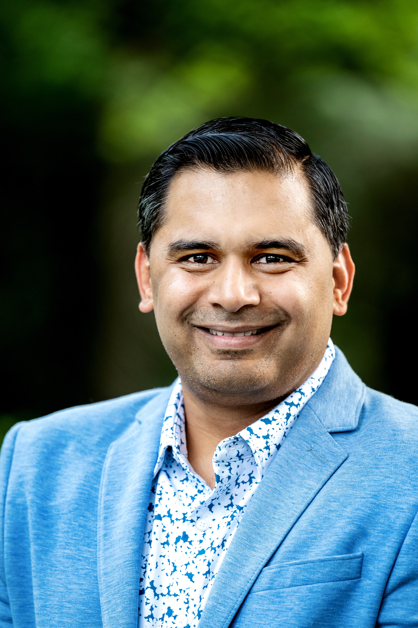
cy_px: 354
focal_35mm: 252
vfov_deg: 8.2
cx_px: 246
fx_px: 4395
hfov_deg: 5.4
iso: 250
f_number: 2.8
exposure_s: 1/500
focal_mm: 195
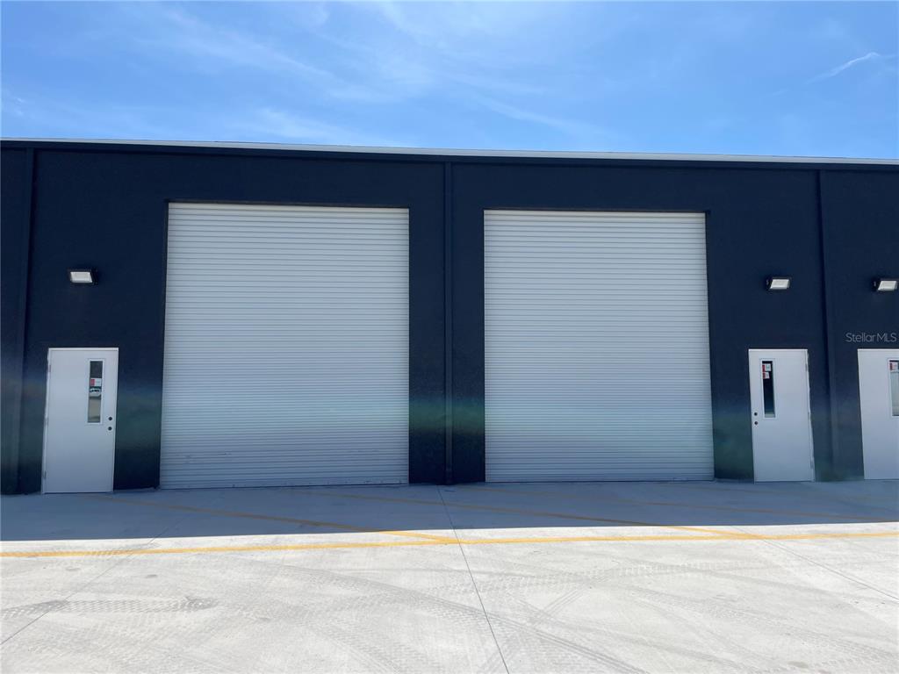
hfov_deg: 67.3
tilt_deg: +4.6
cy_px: 337
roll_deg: +0.6
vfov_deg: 53.1
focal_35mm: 26
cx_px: 450
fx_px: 675
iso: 32
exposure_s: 1/5814
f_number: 1.6
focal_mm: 4.2
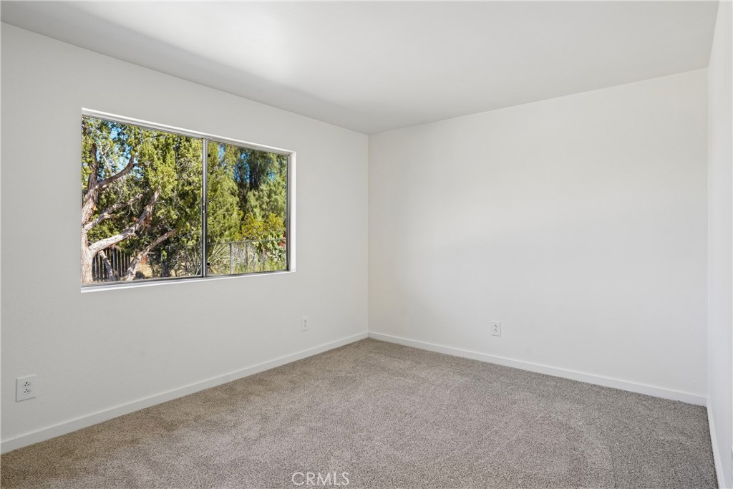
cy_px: 244
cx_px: 366
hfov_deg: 90.0
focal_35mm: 18
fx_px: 367
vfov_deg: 67.4
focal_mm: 18
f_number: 8
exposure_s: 1/30
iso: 200
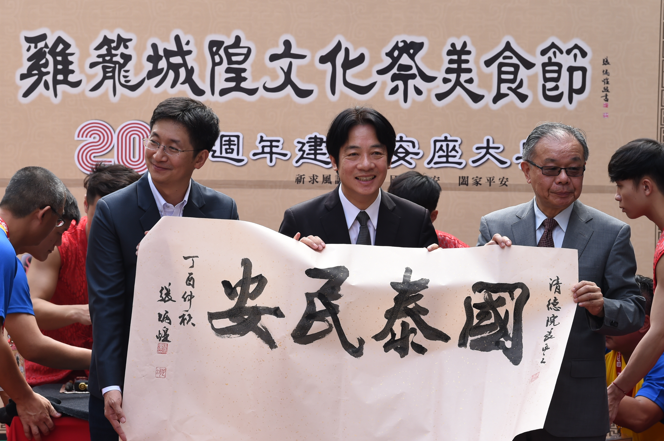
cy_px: 239
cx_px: 332
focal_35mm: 171
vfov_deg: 8.0
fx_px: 3150
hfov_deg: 12.0
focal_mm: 130
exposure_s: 1/200
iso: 500
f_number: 8
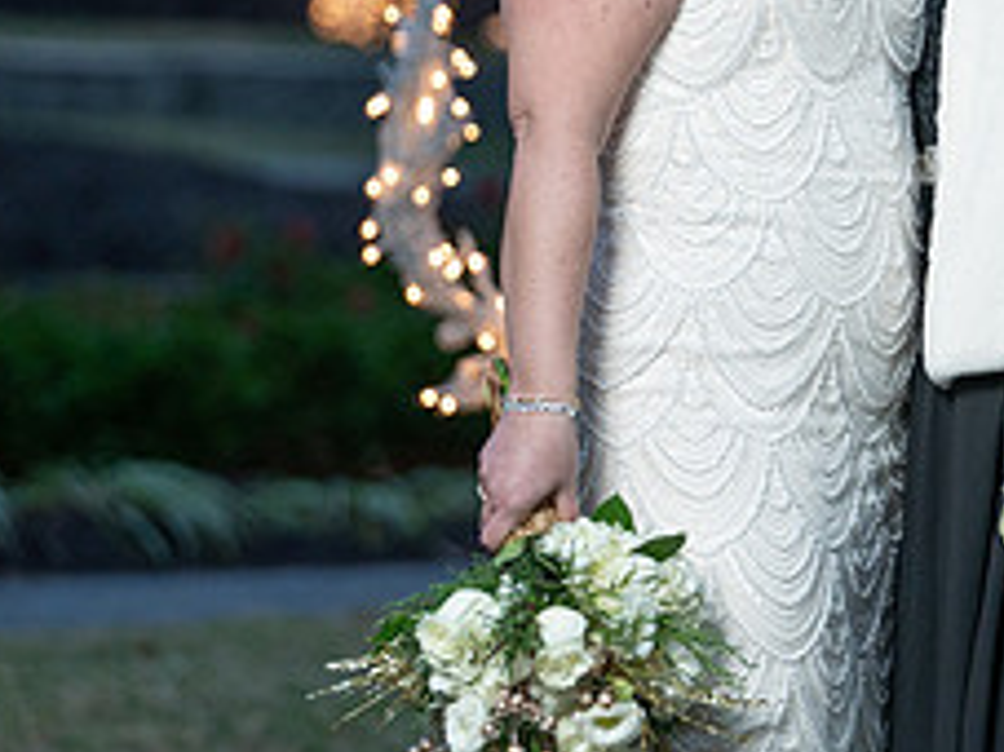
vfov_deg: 3.6
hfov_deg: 4.8
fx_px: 11972
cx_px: 898
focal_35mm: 413
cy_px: 139
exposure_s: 1/250
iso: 1600
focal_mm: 168
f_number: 4
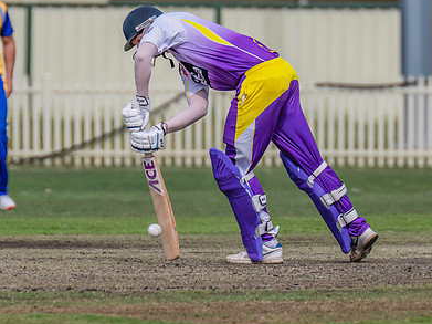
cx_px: 241
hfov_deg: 1.9
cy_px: 113
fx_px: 12888
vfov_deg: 1.4
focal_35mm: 1033
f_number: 7.1
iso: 800
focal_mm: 600
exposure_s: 1/2500
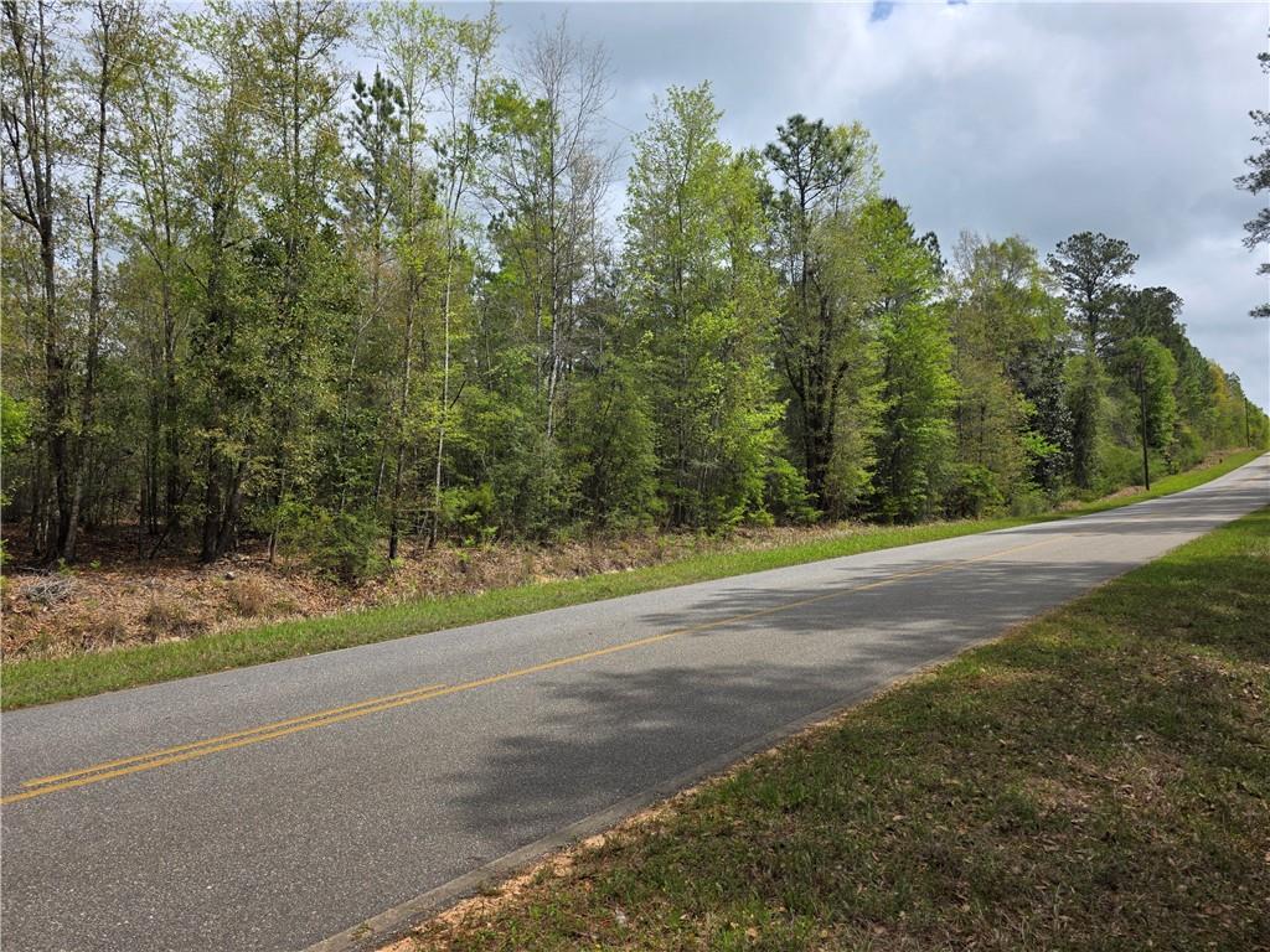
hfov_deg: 73.9
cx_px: 635
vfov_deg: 58.9
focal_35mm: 23
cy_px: 476
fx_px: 844
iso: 80
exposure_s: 1/6355
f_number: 1.7
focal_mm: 6.3
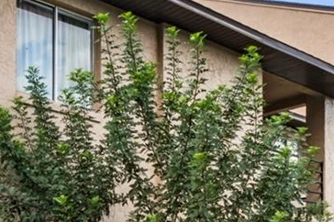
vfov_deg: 18.6
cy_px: 315
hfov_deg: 30.5
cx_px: 143
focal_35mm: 66
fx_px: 612
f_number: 18
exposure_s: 1/80
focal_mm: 10
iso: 320
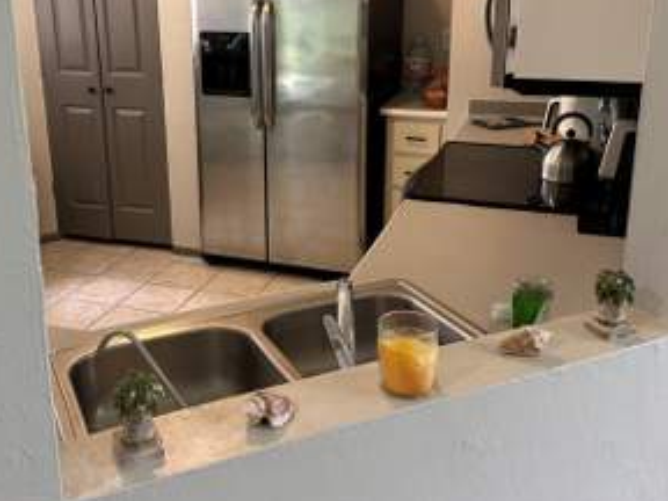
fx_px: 772
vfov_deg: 35.6
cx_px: 264
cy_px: 172
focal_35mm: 40
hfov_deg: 46.5
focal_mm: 6.86
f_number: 1.78
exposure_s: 1/60
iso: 160
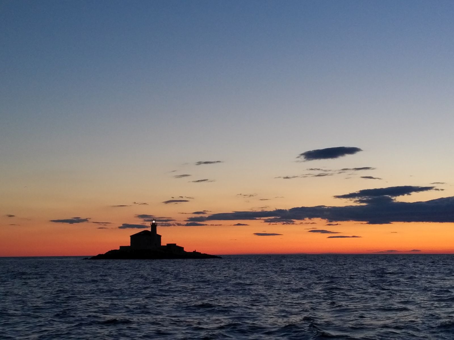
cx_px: 227
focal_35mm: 27
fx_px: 354
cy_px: 170
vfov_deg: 51.4
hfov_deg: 65.3
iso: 92
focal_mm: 4.75
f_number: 2.2
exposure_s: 1/40
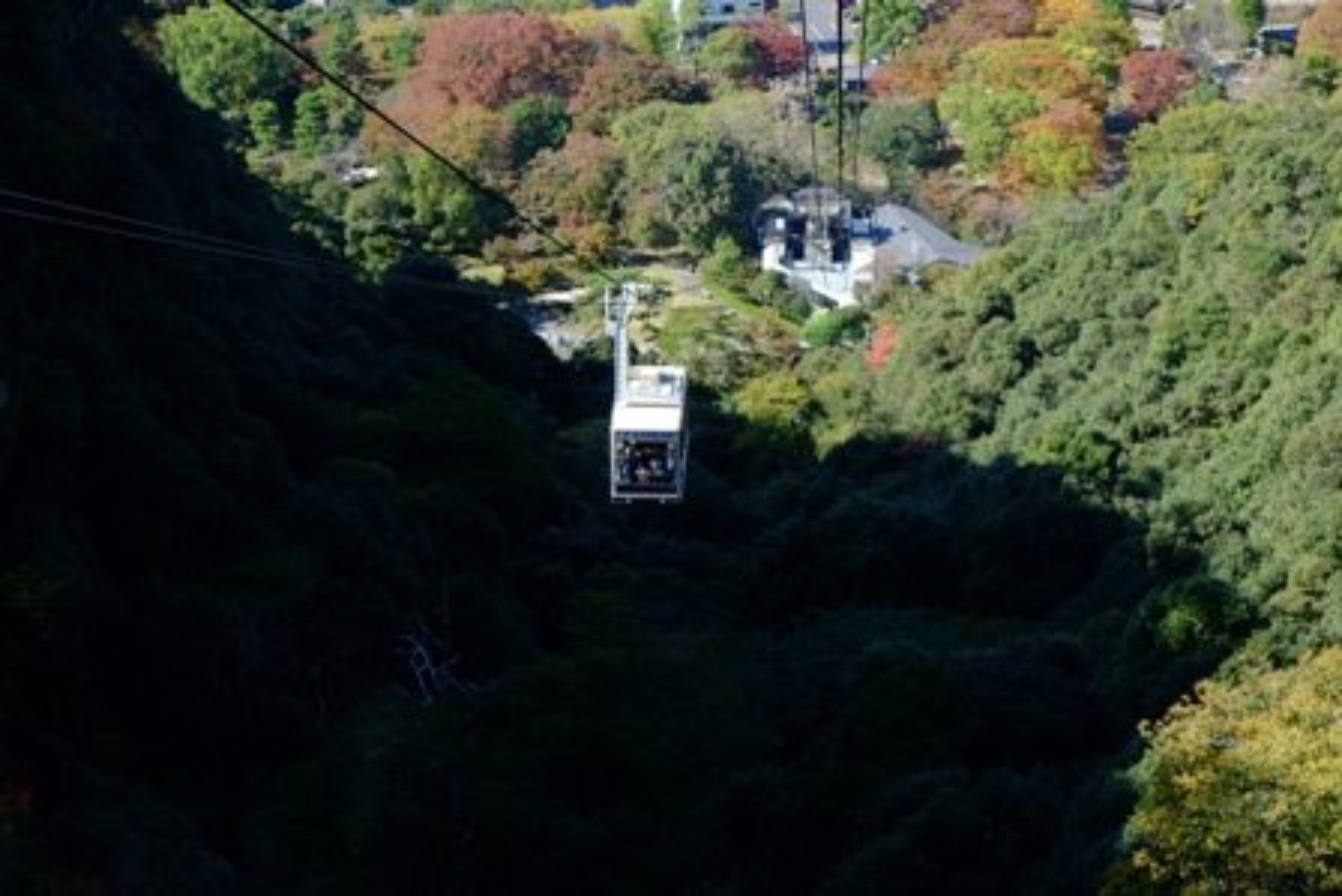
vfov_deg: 18.7
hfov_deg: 27.7
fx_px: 2722
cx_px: 671
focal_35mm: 73
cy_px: 448
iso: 400
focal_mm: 48.4
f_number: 8
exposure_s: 1/210
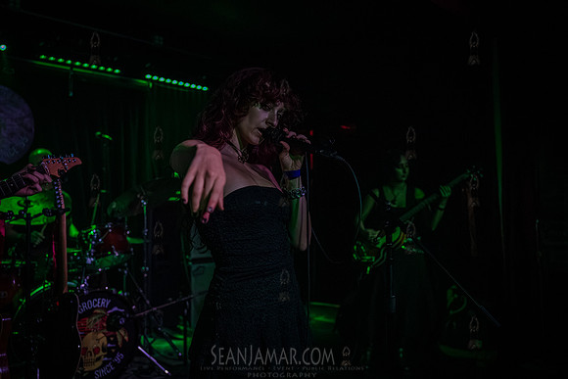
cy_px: 190
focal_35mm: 35
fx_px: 552
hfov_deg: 54.4
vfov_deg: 37.9
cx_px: 284
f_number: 3.2
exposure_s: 1/320
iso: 16000
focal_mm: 35
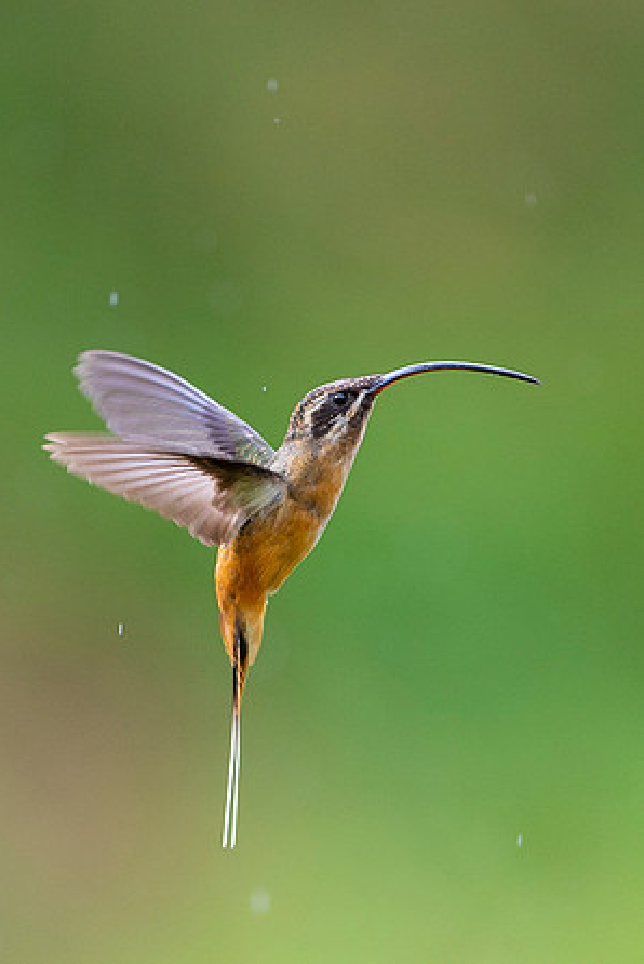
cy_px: 491
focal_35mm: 773
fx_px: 20708
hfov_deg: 1.8
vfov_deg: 2.7
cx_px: 259
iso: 2000
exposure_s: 1/1250
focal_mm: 500
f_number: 4
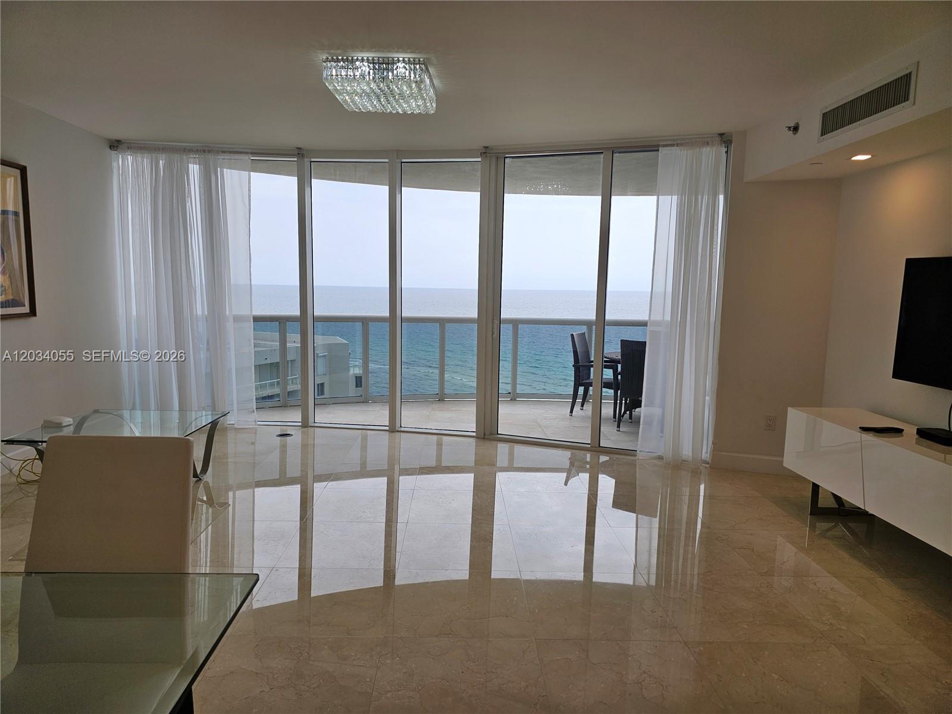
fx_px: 633
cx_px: 476
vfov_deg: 58.9
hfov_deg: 73.9
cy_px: 357
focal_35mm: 23
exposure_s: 1/150
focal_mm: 6.3
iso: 10
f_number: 1.7
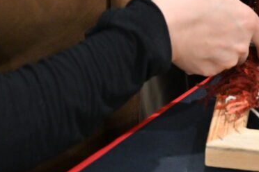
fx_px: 1115
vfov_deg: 8.6
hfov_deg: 12.9
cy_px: -102
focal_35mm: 155
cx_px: 303
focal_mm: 45
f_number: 4
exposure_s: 1/50
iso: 1800
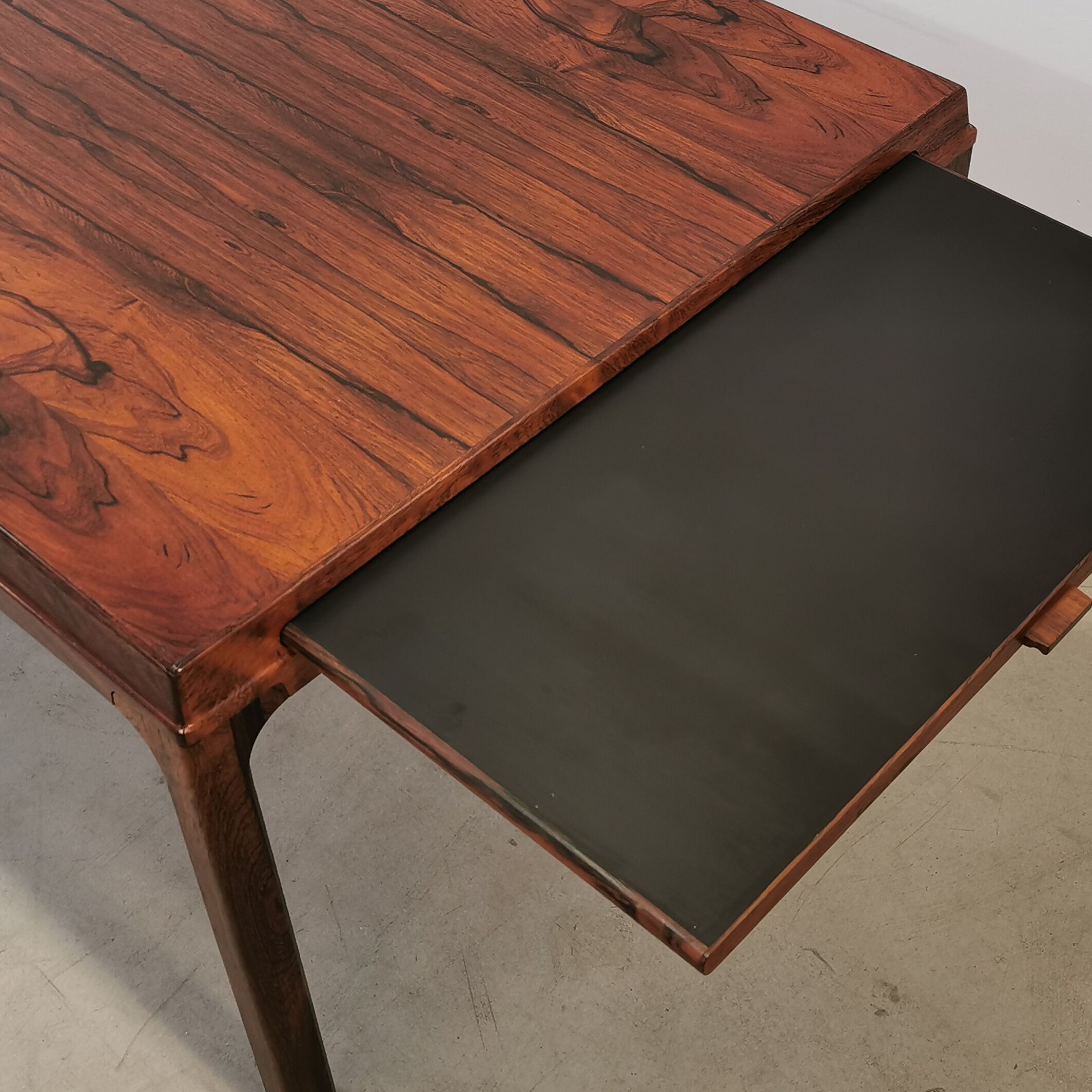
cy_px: 505
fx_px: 1785
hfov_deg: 34.0
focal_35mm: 50
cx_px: 592
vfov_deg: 34.0
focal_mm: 5.58
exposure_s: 1/100
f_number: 1.8
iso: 160
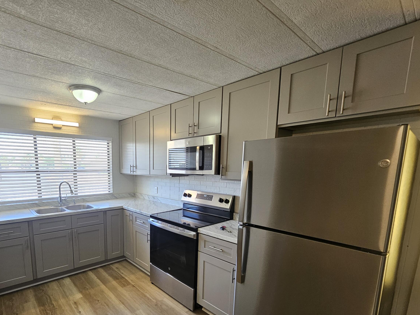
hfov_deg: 89.1
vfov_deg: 73.3
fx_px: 206
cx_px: 156
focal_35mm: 17
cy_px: 200
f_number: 2.2
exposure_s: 1/60
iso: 64
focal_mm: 1.7
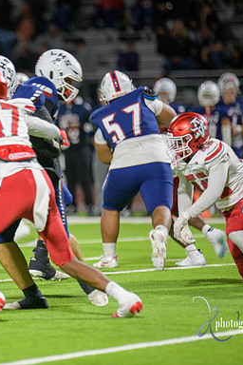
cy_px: 182
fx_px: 4586
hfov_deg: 3.0
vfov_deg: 4.6
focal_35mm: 453
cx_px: 19
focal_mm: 300
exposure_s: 1/250
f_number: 2.8
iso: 1250
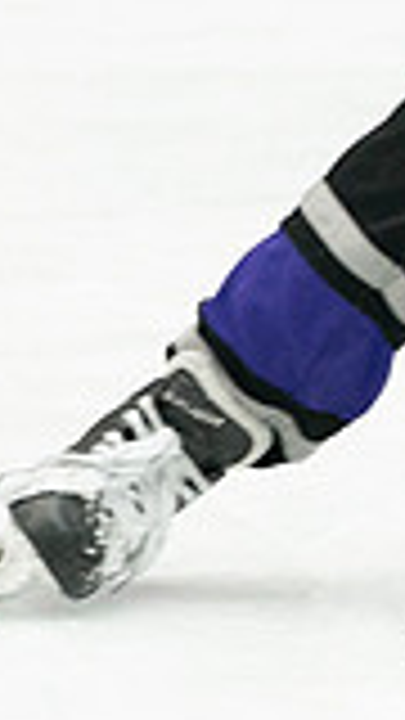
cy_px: 137
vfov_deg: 2.0
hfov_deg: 1.1
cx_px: 580
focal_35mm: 1095
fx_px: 20905
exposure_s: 1/1000
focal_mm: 150
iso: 2000
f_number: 3.2
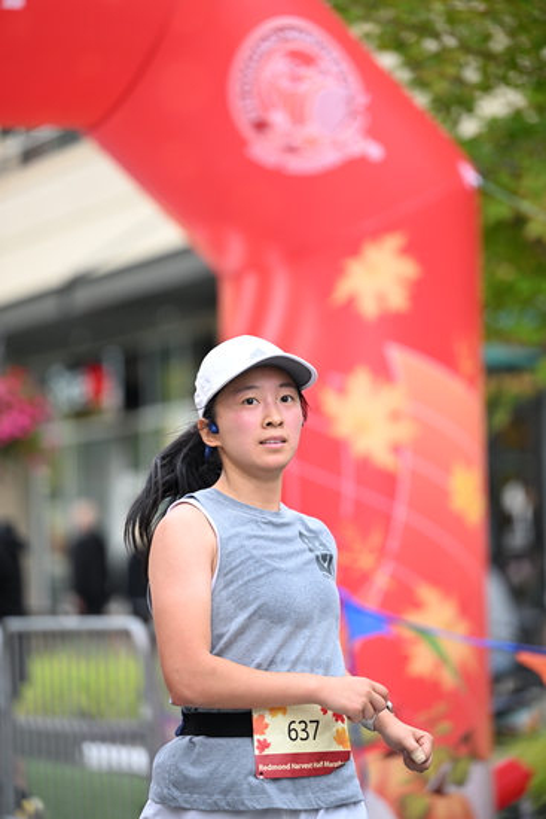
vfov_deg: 14.6
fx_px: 3183
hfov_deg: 9.8
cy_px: 410
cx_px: 273
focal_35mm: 140
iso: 1000
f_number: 2.8
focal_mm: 140
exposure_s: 1/1600
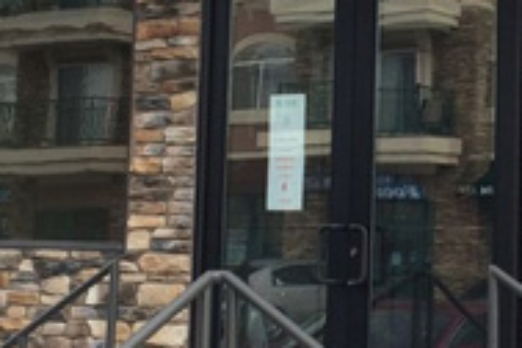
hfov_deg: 19.8
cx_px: 431
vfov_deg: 13.4
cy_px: 91
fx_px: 1479
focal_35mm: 102
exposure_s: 1/586
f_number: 2.2
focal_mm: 4.15
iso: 32
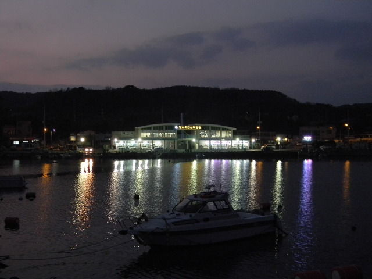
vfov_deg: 35.1
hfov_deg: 45.8
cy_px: 140
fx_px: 441
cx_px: 186
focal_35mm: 41
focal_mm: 7.3
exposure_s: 1/10.8
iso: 400
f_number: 3.8
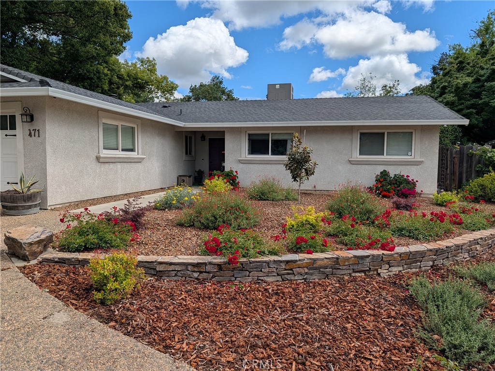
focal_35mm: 24
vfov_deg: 56.8
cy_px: 186
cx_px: 248
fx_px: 343
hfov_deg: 71.6
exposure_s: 1/1488
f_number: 1.68
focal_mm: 6.9
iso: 18
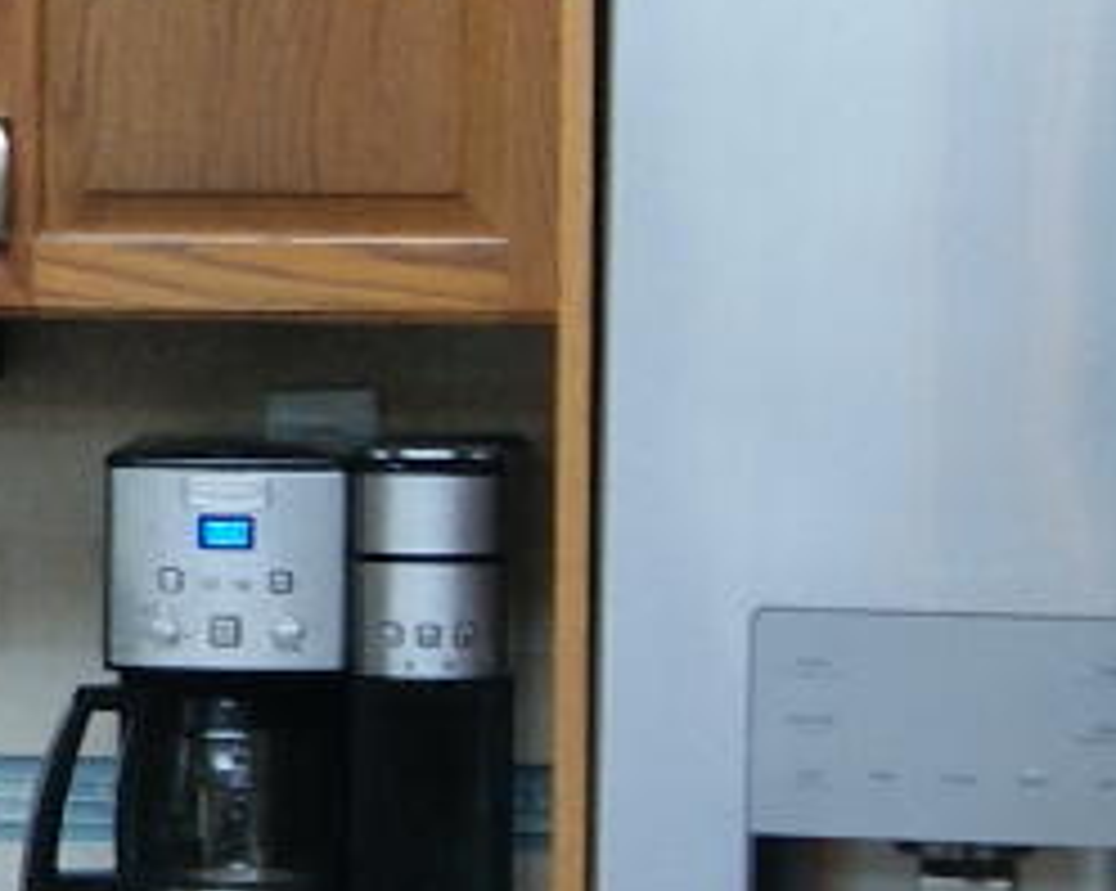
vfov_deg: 7.1
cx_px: -464
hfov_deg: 8.7
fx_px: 7195
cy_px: 333
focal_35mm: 218
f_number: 3.5
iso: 160
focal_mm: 20
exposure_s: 1/30
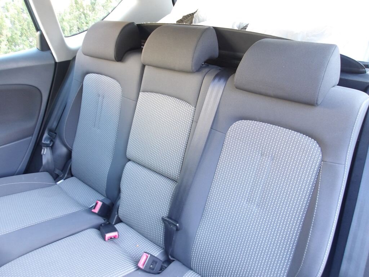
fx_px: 288
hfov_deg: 65.3
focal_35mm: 27
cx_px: 184
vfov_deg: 51.4
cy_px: 138
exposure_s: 1/15
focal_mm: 4.9
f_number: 3
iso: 200
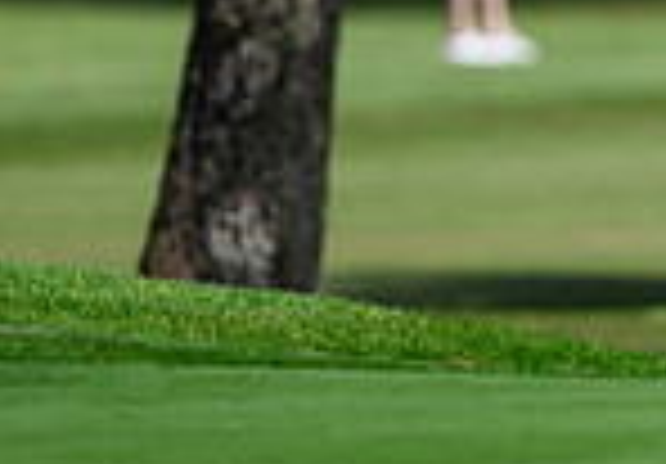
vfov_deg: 0.8
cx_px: 1108
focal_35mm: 1694
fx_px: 31766
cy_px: -9
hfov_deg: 1.2
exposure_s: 1/6400
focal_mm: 400
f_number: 3.5
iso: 500
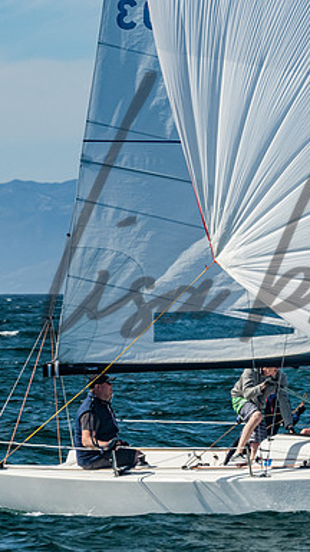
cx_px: 379
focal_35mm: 470
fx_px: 6882
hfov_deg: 2.6
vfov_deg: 4.6
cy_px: 289
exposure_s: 1/500
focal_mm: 200
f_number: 10
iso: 400
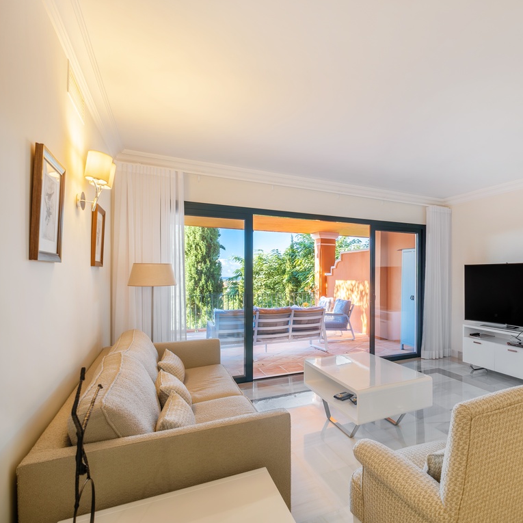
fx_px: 342
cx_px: 400
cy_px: 266
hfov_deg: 69.3
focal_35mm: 20
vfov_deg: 74.8
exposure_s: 1/60
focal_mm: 10
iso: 250
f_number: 4
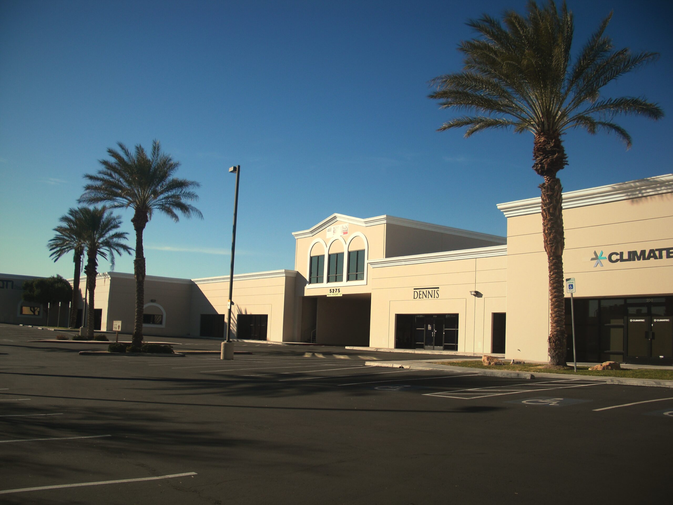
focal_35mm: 36
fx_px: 700
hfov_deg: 51.4
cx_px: 336
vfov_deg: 39.7
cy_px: 252
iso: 50
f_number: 7.9
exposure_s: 1/160
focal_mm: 6.3
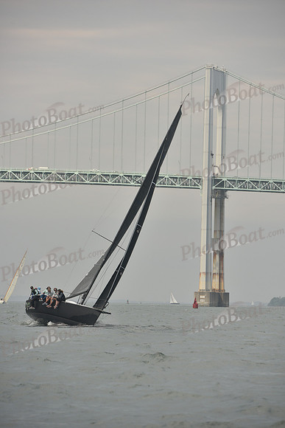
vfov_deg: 10.8
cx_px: 142
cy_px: 214
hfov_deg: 7.2
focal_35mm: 190
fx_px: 2255
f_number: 6.3
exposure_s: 1/500
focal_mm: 190
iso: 250
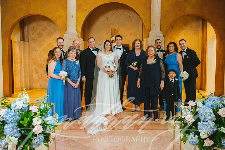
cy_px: 75
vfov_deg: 38.8
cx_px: 112
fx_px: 212
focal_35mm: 34
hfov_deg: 55.8
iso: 4000
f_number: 4
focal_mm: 34
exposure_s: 1/160
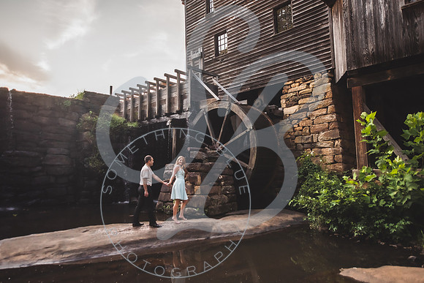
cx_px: 216
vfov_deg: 51.6
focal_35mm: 25
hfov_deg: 71.8
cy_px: 141
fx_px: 293
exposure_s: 1/2000
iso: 400
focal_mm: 24
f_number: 2.8
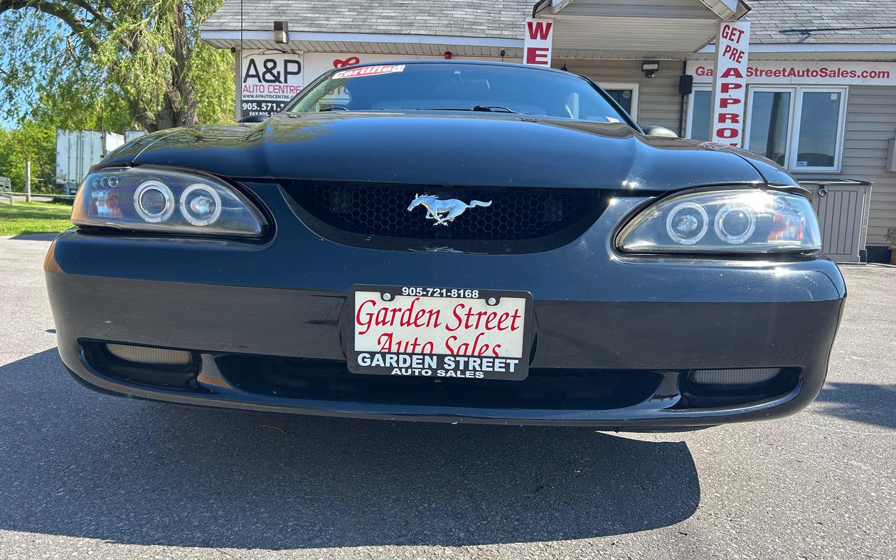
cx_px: 444
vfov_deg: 44.5
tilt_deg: -6.5
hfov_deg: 66.5
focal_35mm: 28
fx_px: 684
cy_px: 303
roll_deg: -2.4
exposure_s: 1/1171
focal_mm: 5.7
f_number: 1.5
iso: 50
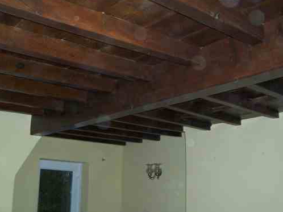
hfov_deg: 45.8
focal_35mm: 41
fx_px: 335
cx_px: 149
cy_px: 112
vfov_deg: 35.1
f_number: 2.7
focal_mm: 5.6
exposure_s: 1/60
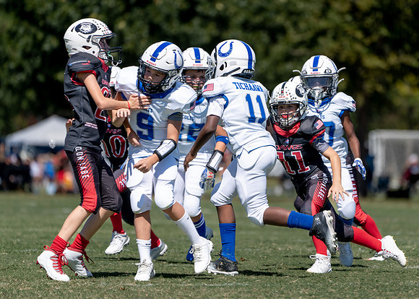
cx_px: 268
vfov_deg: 2.8
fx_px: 6019
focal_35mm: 506
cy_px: 152
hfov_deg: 4.0
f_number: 5.6
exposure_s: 1/1250
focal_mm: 400
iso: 200
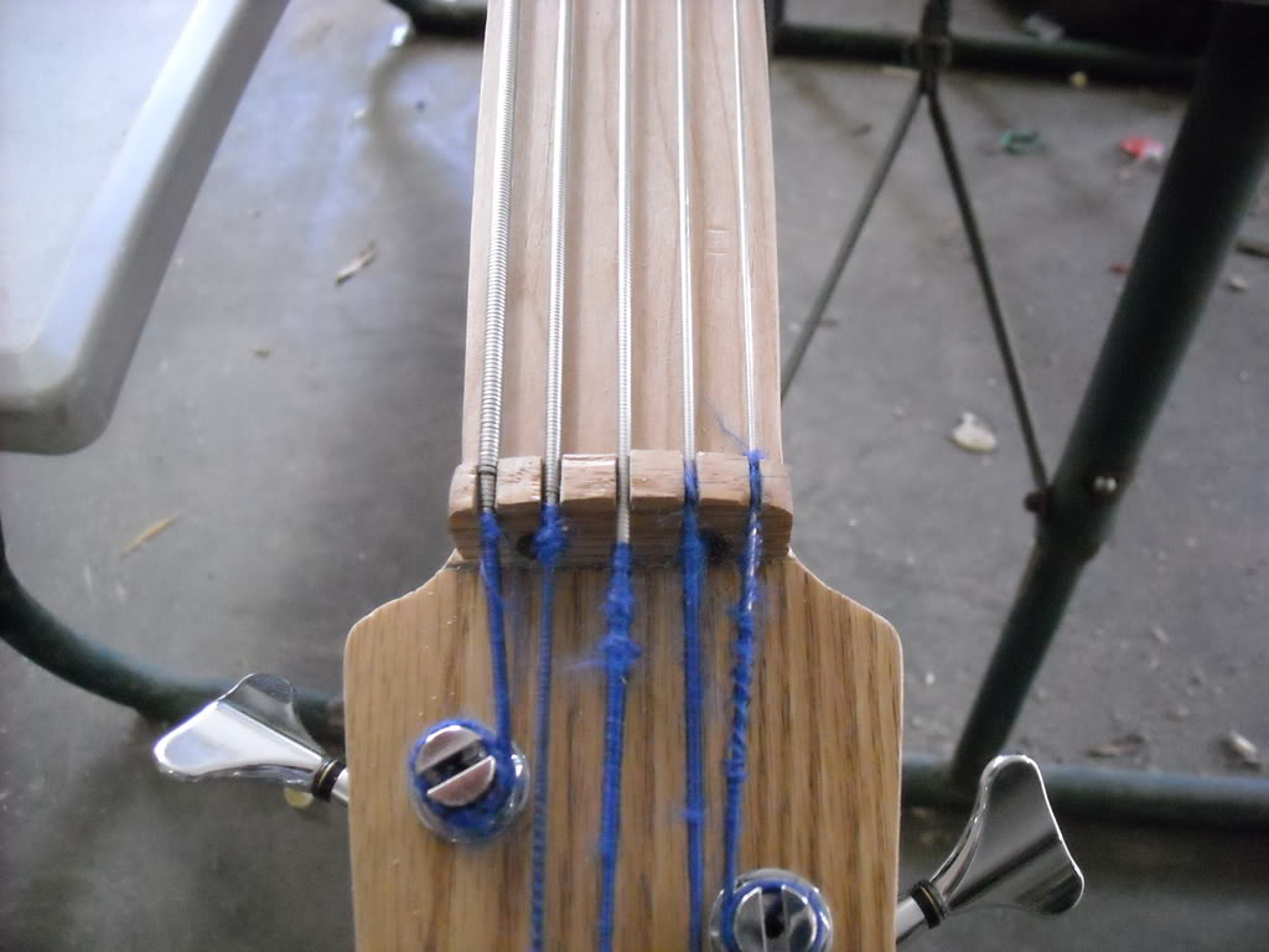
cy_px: 476
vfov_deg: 40.7
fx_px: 1283
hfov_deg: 52.6
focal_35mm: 35
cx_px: 634
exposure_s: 1/80
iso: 800
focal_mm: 5.7
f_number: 2.8
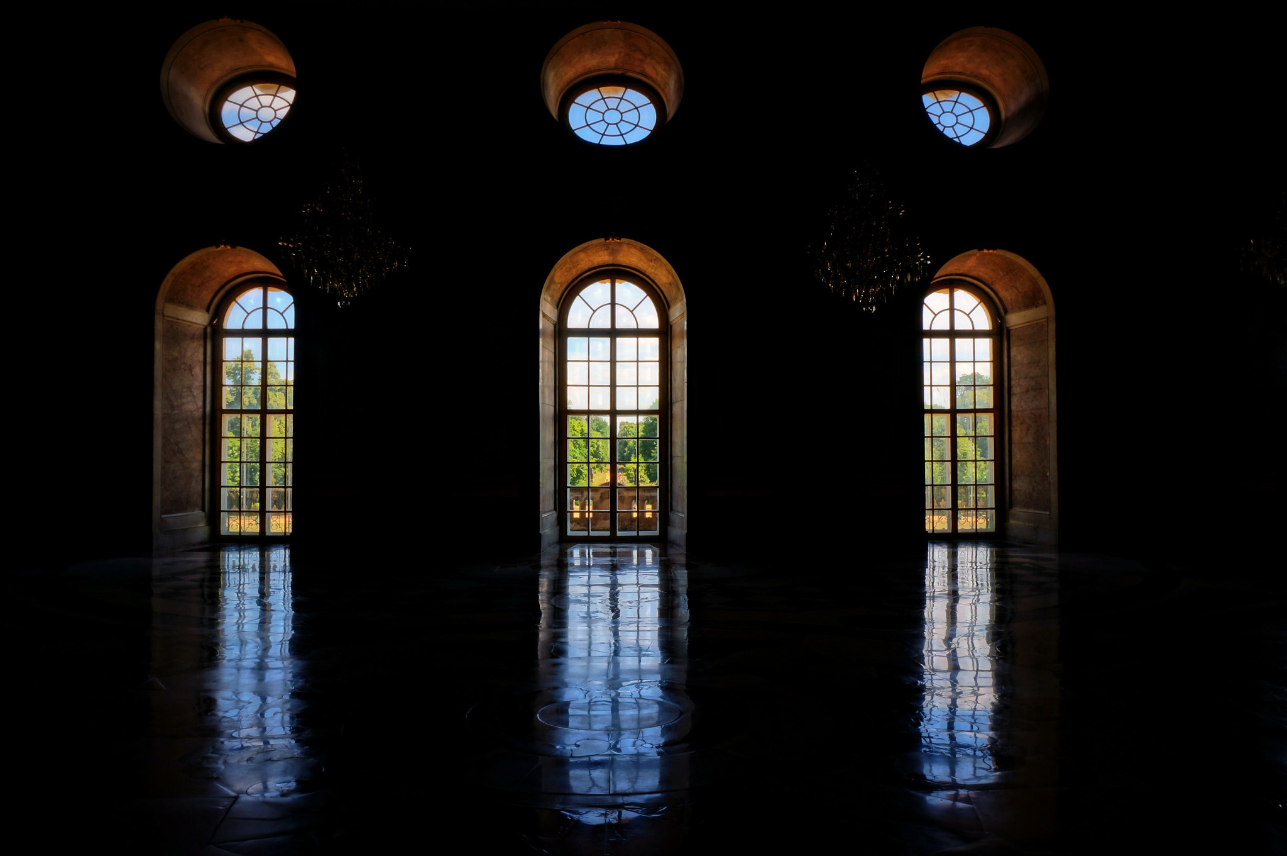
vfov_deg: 50.3
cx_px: 644
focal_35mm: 26
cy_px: 428
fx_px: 911
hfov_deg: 70.5
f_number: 22
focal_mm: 17
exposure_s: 1/20
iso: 100
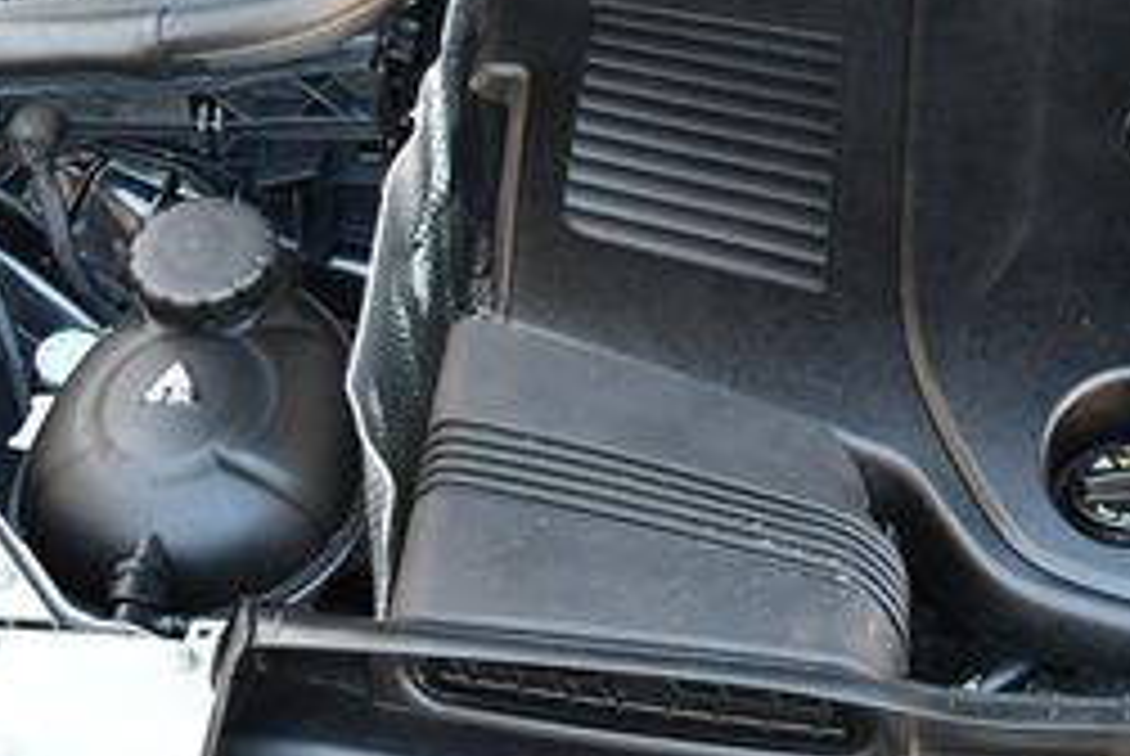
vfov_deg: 12.2
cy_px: 207
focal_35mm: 112
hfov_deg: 17.7
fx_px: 3520
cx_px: 1166
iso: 800
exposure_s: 1/160
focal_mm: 22
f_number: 3.8
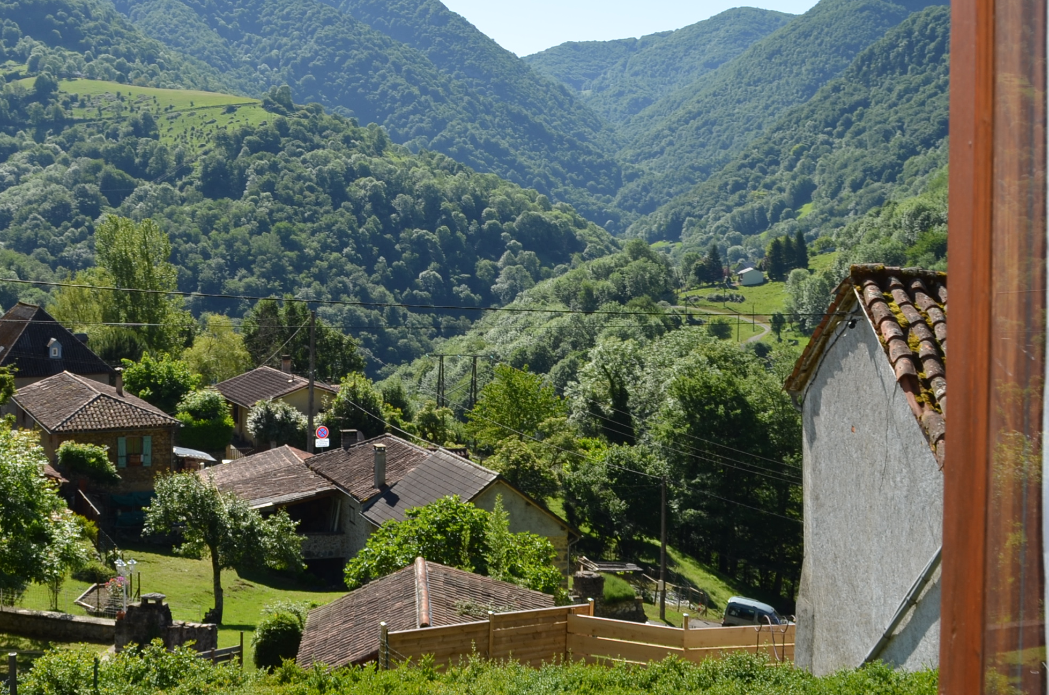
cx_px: 423
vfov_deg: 26.1
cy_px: 181
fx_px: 1483
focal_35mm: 51
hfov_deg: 38.8
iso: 100
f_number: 8
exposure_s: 1/200
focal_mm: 18
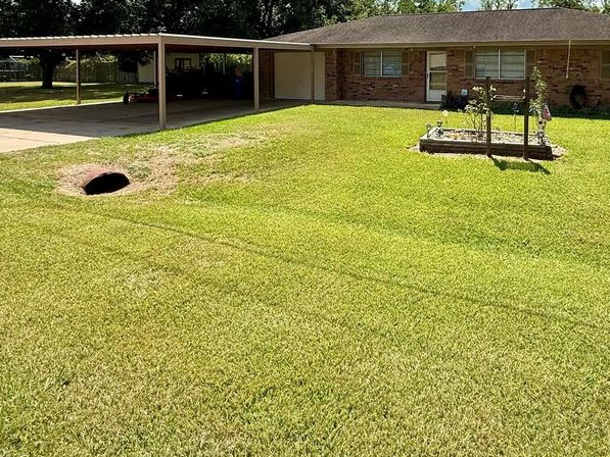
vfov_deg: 52.3
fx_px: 423
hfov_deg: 70.0
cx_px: 393
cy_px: 78
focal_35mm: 24
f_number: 2.2
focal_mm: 2.22
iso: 64
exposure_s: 1/2092
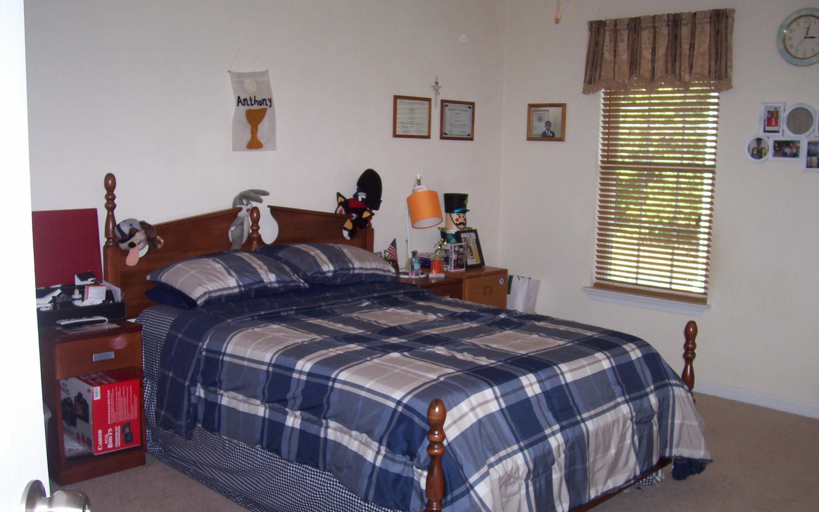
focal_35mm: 37
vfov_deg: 34.4
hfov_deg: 52.7
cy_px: 284
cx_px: 409
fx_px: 826
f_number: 2.7
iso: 80
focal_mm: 5.6
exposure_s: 1/64
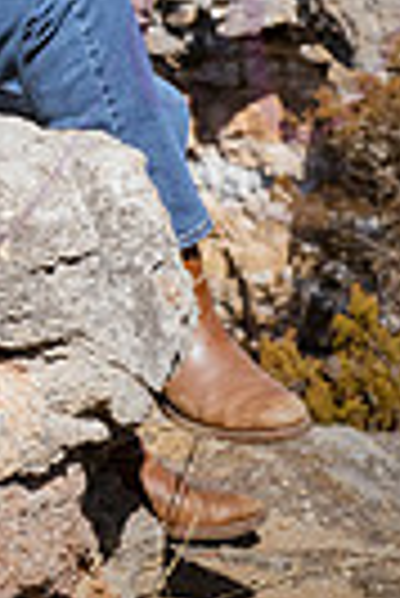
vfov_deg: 6.0
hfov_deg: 4.1
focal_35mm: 338
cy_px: -256
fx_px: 5618
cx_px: -211
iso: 800
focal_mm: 100
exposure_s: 1/1000
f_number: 14
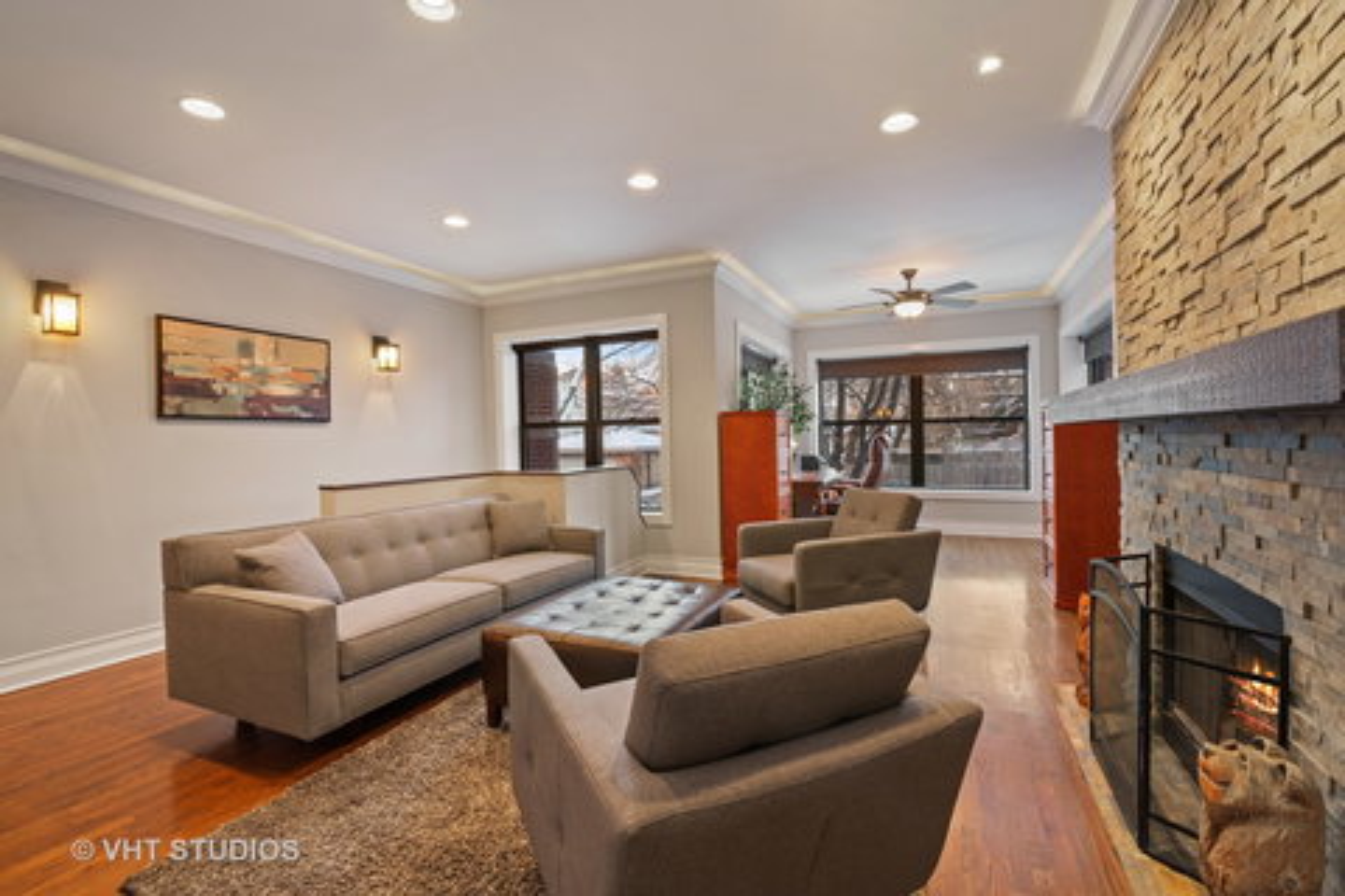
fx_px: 560
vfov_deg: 77.3
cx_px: 672
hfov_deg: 100.4
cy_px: 448
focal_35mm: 15
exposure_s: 2
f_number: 8
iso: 200
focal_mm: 15
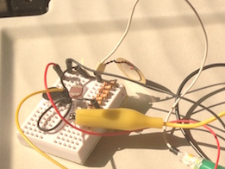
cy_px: 83
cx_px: 272
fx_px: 657
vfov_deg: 14.7
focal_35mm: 101
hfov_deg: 18.4
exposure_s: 1/371
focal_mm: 4.12
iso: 50
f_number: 2.4
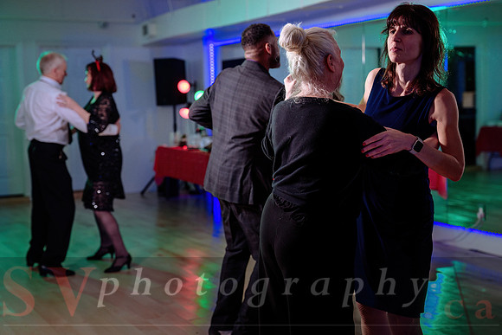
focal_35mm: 66
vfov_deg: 20.6
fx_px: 921
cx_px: 251
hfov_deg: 30.5
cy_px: 154
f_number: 2.8
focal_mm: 61
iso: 500
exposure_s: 1/200
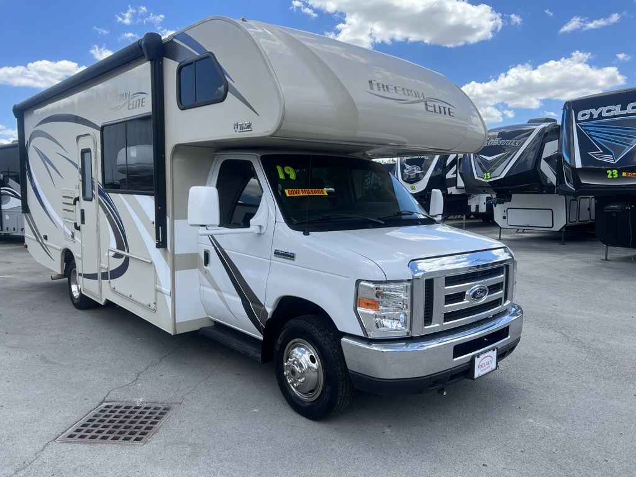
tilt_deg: -4.9
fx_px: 478
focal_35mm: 26
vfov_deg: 53.1
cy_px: 238
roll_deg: +0.7
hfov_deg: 67.3
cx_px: 318
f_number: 1.5
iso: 50
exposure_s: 1/2299
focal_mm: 5.7
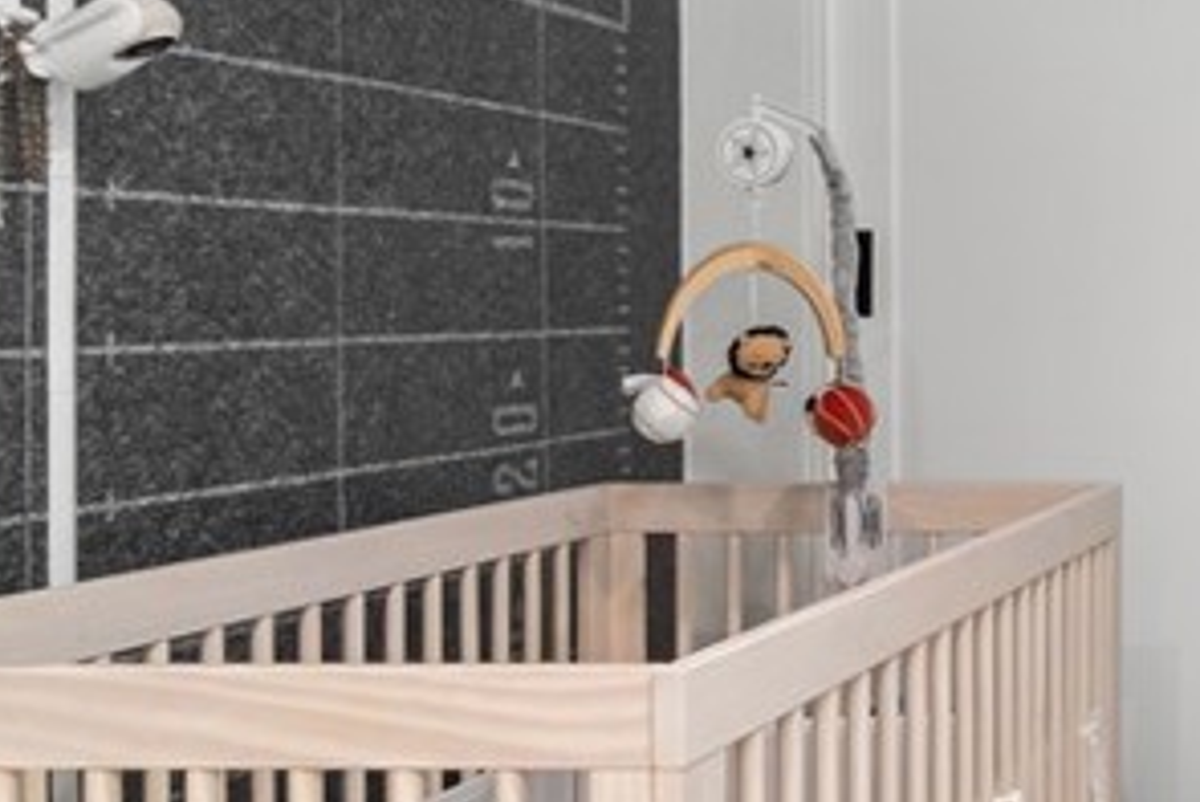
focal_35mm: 52
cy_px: 277
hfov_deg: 30.1
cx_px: 1574
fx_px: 1734
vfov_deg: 25.9
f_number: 7.1
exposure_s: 1/4
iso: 320
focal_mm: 10
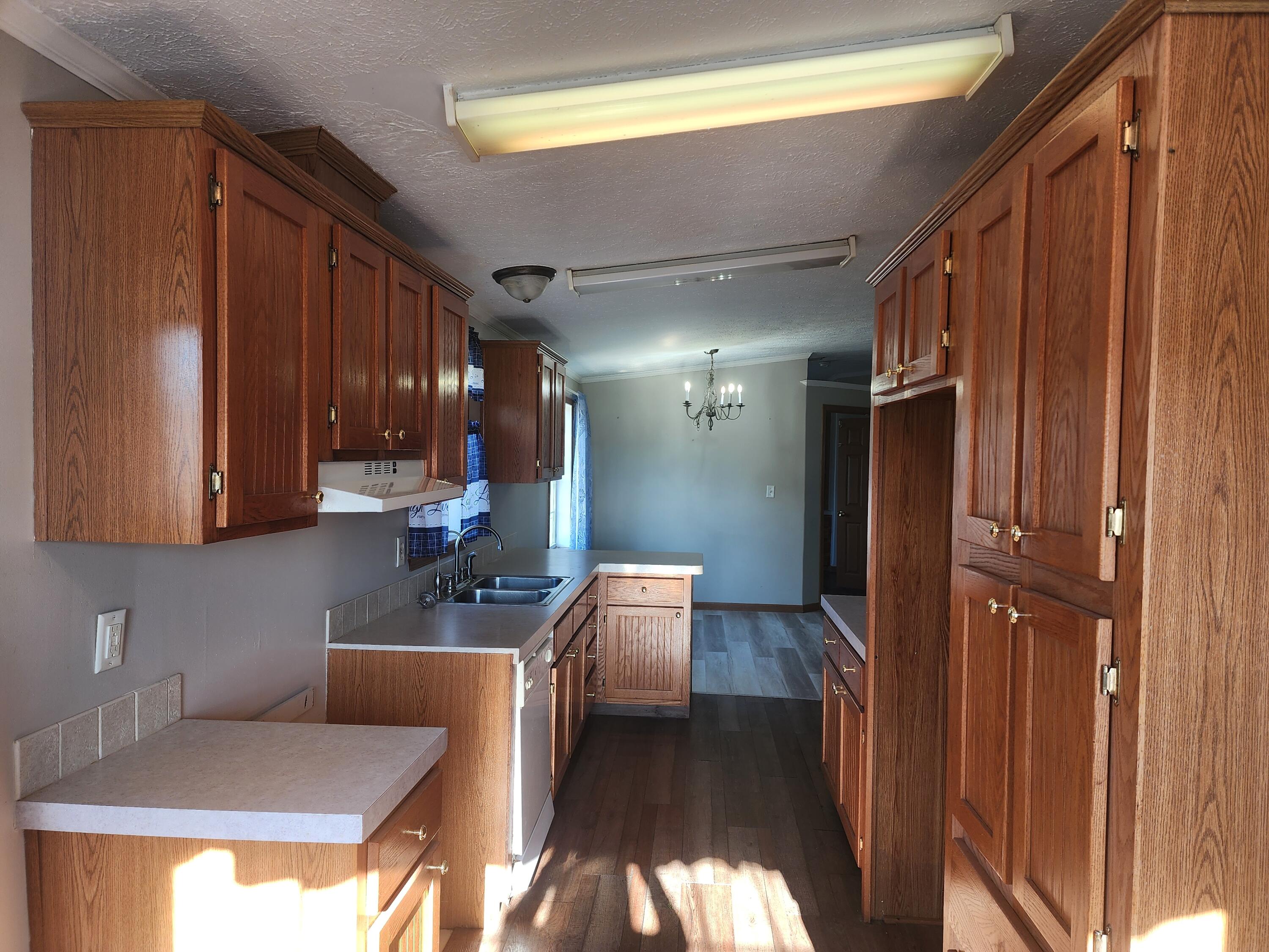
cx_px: 634
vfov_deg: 58.9
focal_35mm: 23
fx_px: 843
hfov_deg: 73.9
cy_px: 476
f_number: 1.8
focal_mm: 6.4
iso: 64
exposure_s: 1/120
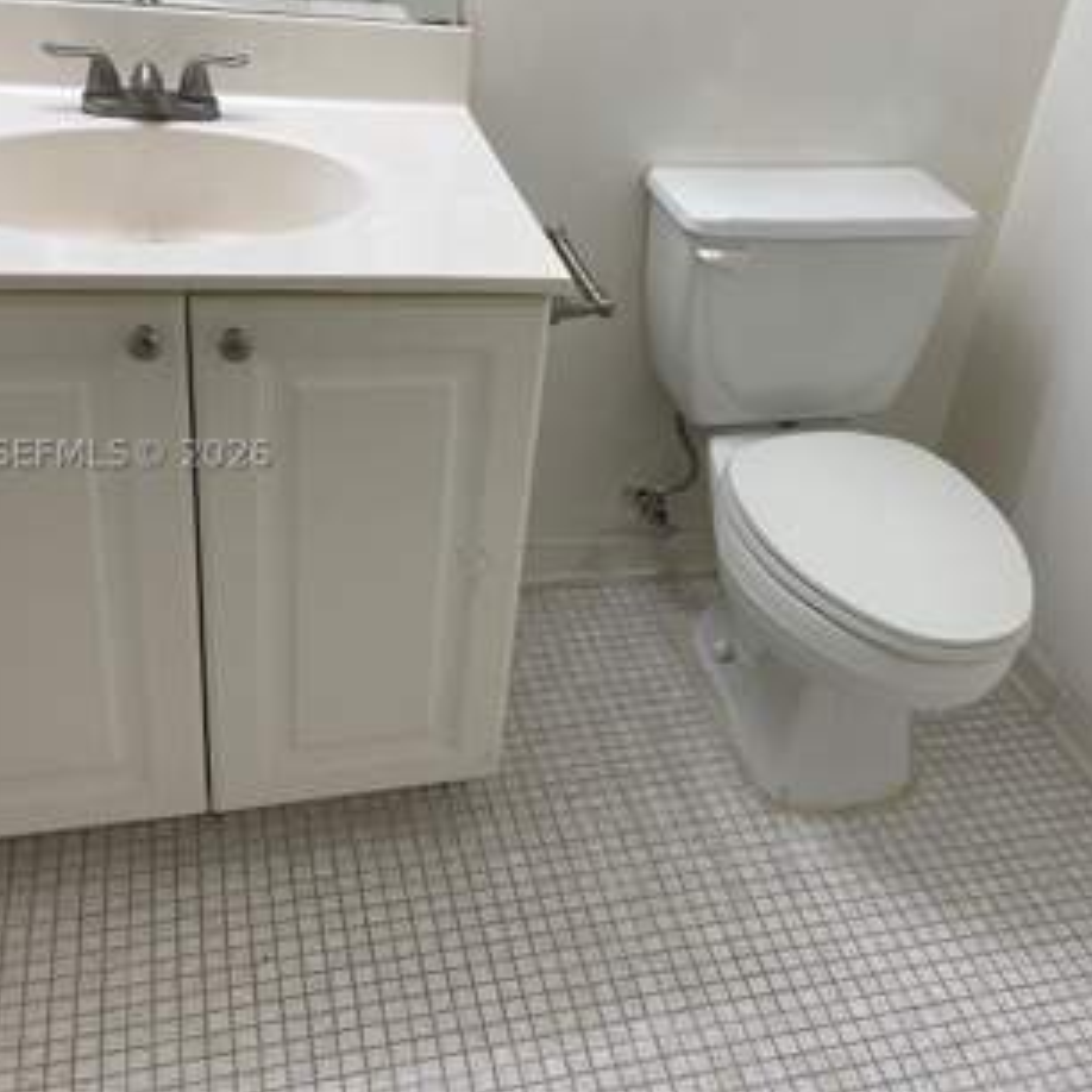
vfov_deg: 45.9
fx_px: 1285
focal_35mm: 36
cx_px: 600
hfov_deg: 46.0
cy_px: 453
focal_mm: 5.1
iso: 50
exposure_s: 1/120
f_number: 1.6
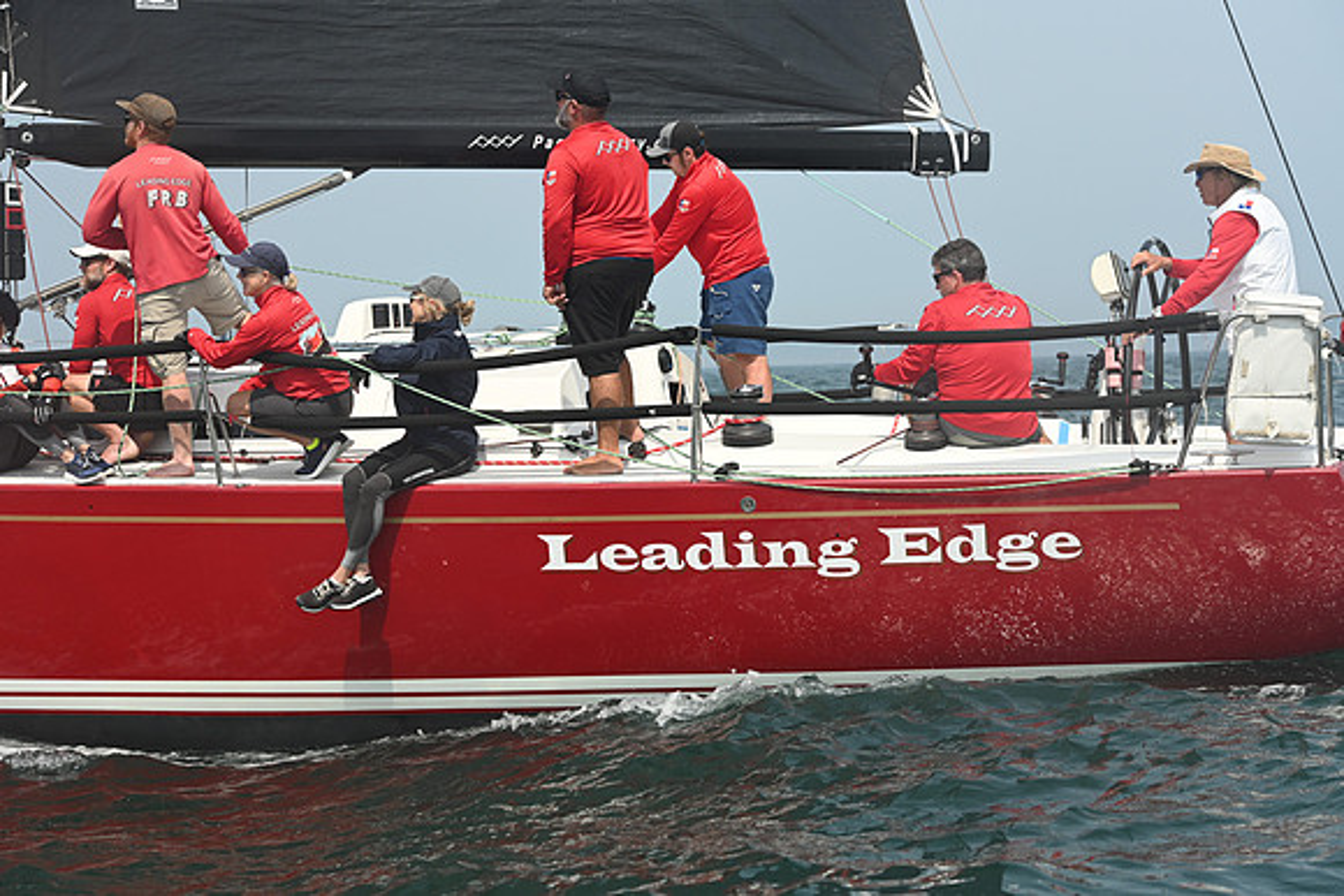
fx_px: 3211
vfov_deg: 15.9
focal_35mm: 86
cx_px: 672
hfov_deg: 23.6
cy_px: 448
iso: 320
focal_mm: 86
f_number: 6.3
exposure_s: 1/1250
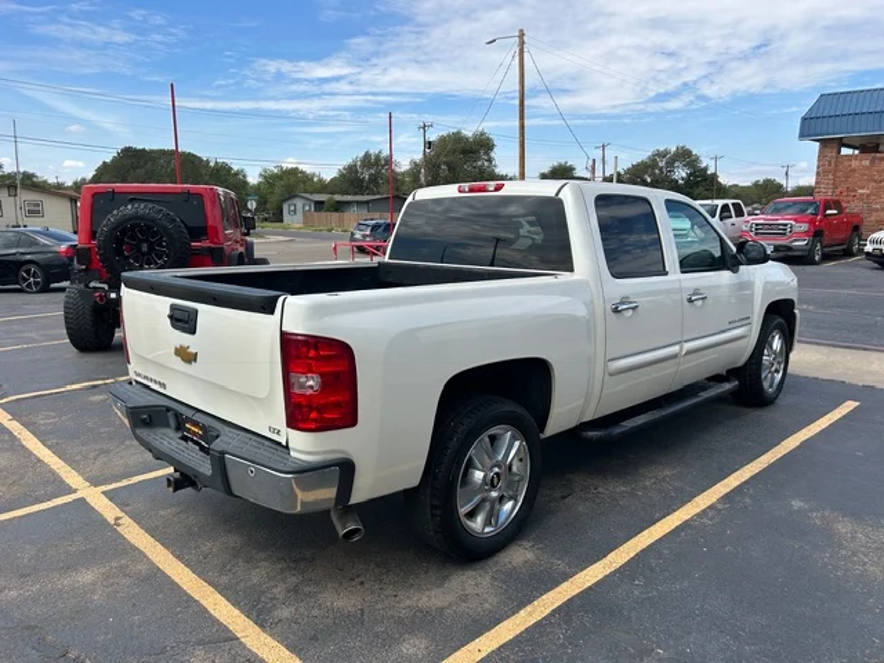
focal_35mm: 26
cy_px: 332
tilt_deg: -9.5
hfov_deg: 67.3
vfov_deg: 53.1
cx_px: 442
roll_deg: -0.2
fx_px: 664
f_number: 1.5
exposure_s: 1/3077
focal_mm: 5.7
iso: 50
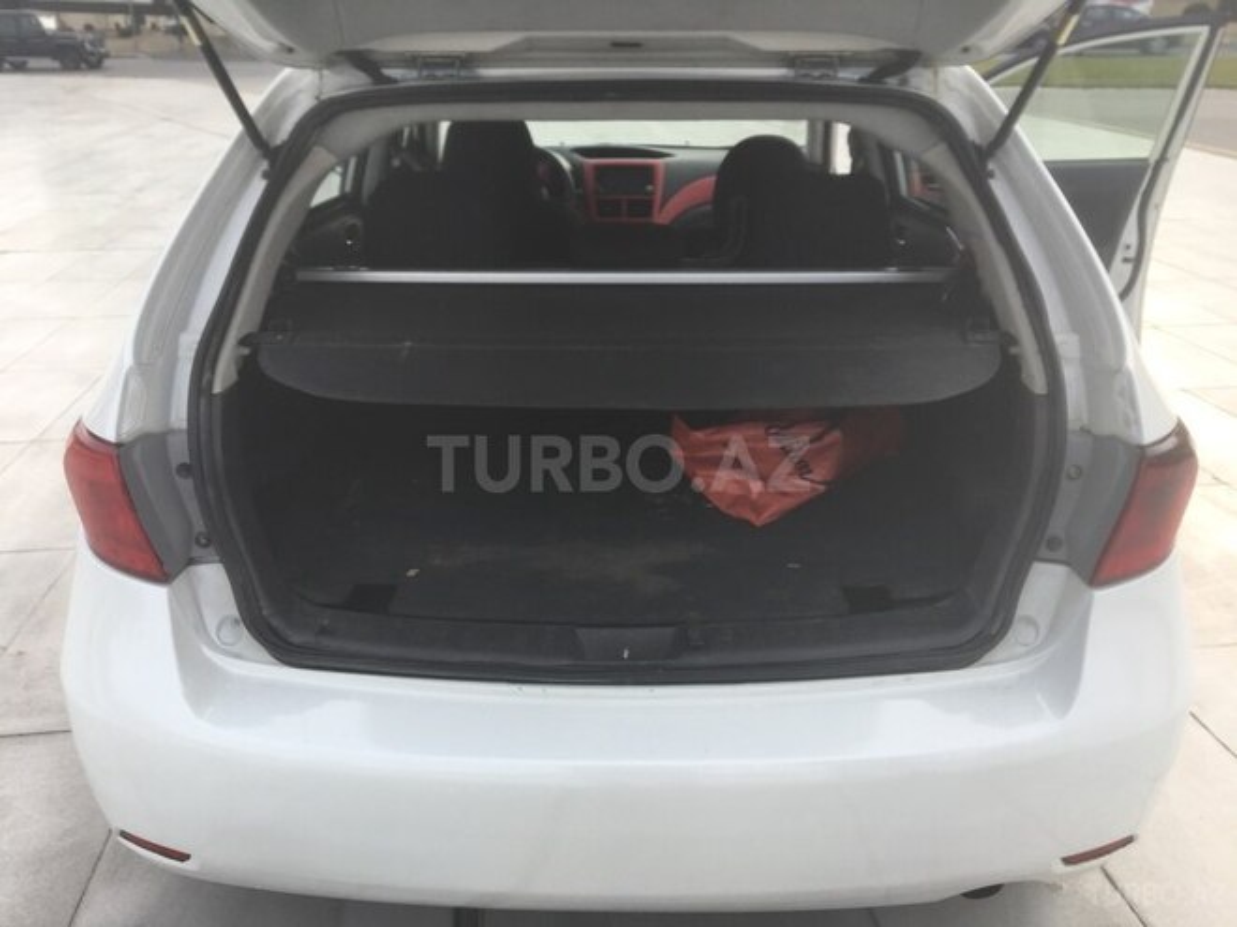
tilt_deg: -23.8
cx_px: 618
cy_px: 464
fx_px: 1036
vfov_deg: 48.2
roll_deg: +0.3
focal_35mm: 29
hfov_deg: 61.7
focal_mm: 4.15
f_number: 2.2
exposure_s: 1/242
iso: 25
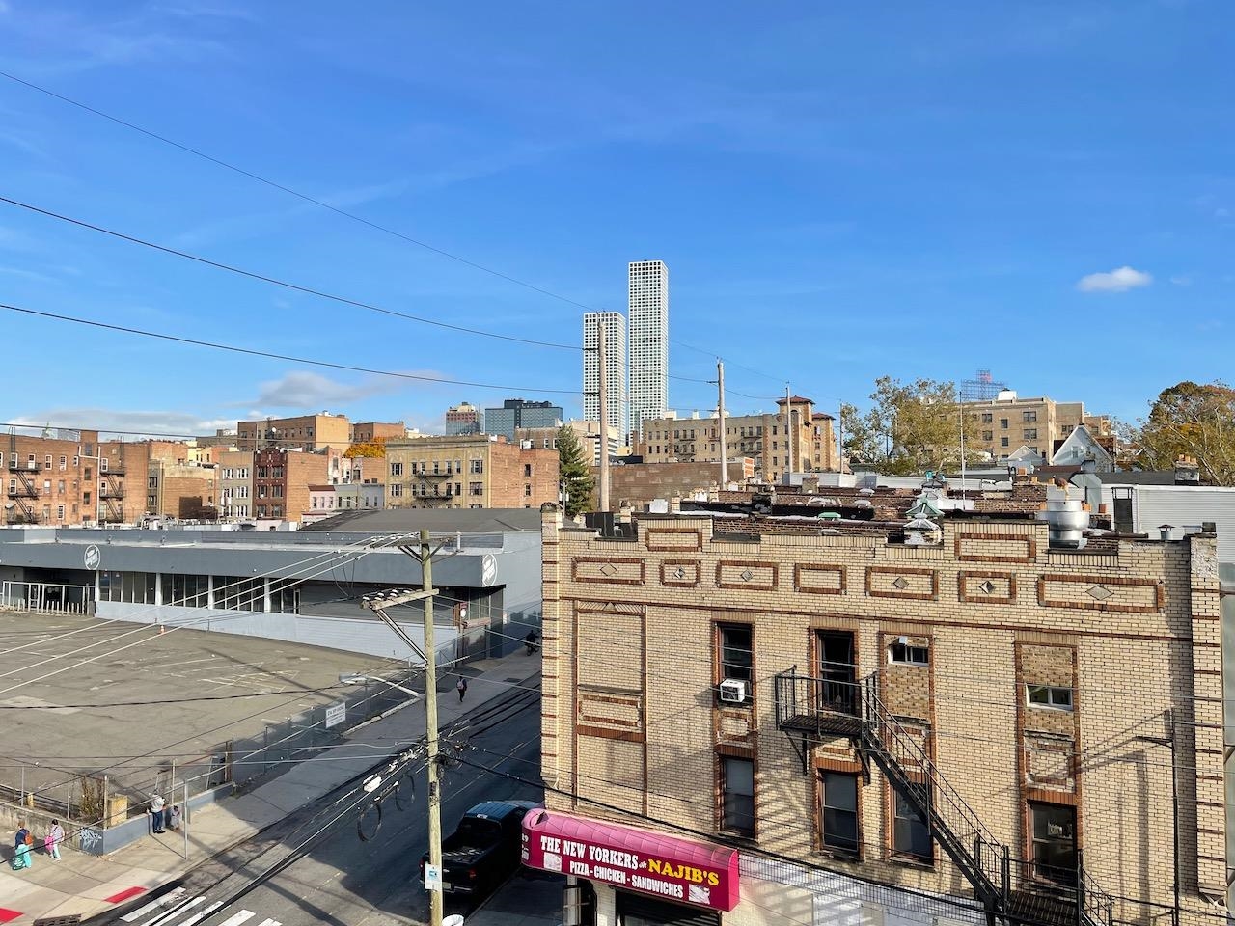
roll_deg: +0.3
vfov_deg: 53.1
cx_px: 618
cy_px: 463
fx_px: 928
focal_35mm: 26
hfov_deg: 67.3
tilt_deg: +4.4
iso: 32
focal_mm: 4.2
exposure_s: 1/2817
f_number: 1.6
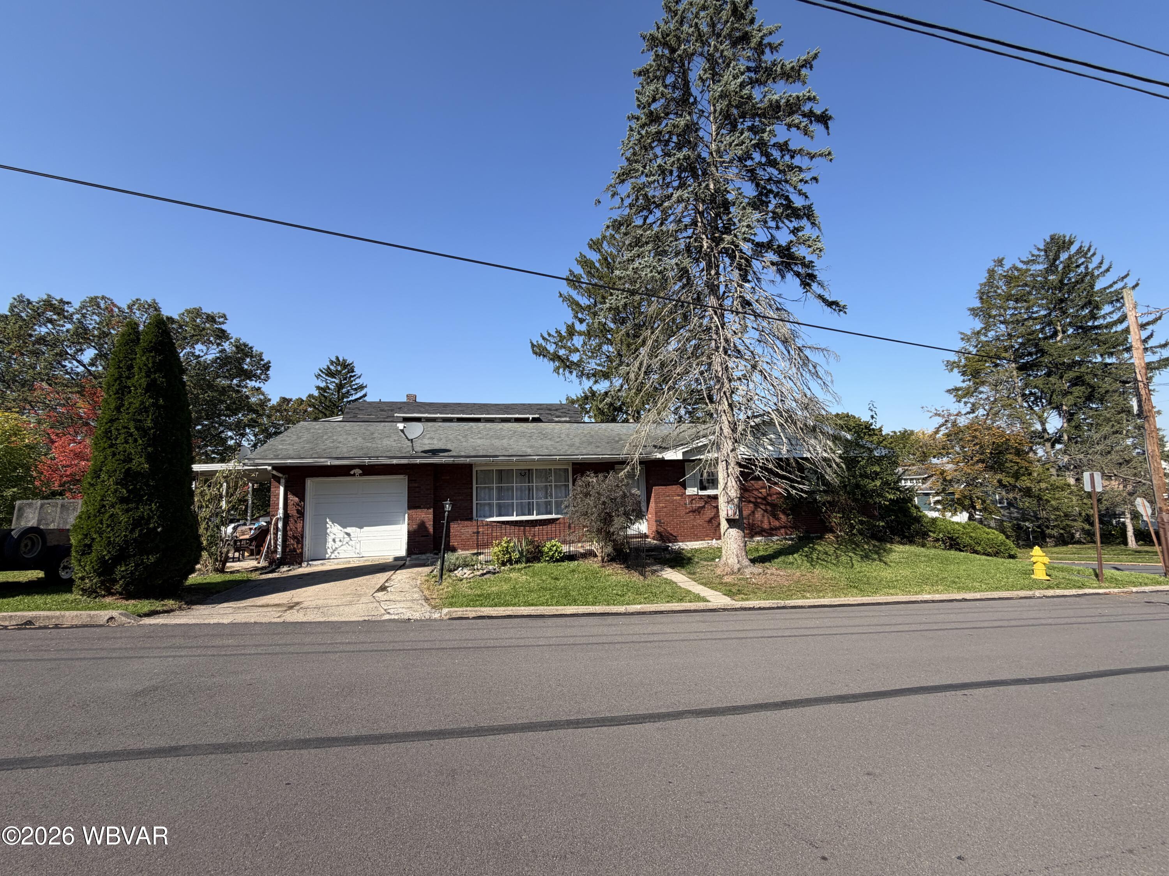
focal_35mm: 14
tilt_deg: +5.2
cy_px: 438
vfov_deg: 85.7
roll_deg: +1.7
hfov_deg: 102.1
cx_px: 584
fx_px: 473
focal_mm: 2.22
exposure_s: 1/770
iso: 32
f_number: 2.2
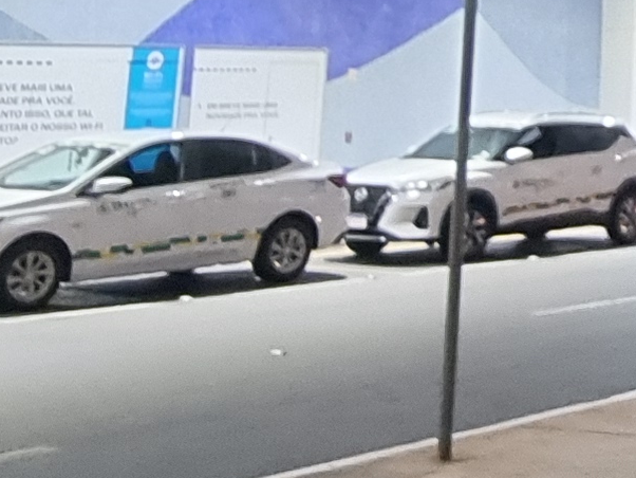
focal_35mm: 87
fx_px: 1599
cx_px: 1037
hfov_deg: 18.9
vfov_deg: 15.5
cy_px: -268
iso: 640
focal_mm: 2.2
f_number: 2.2
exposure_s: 1/30
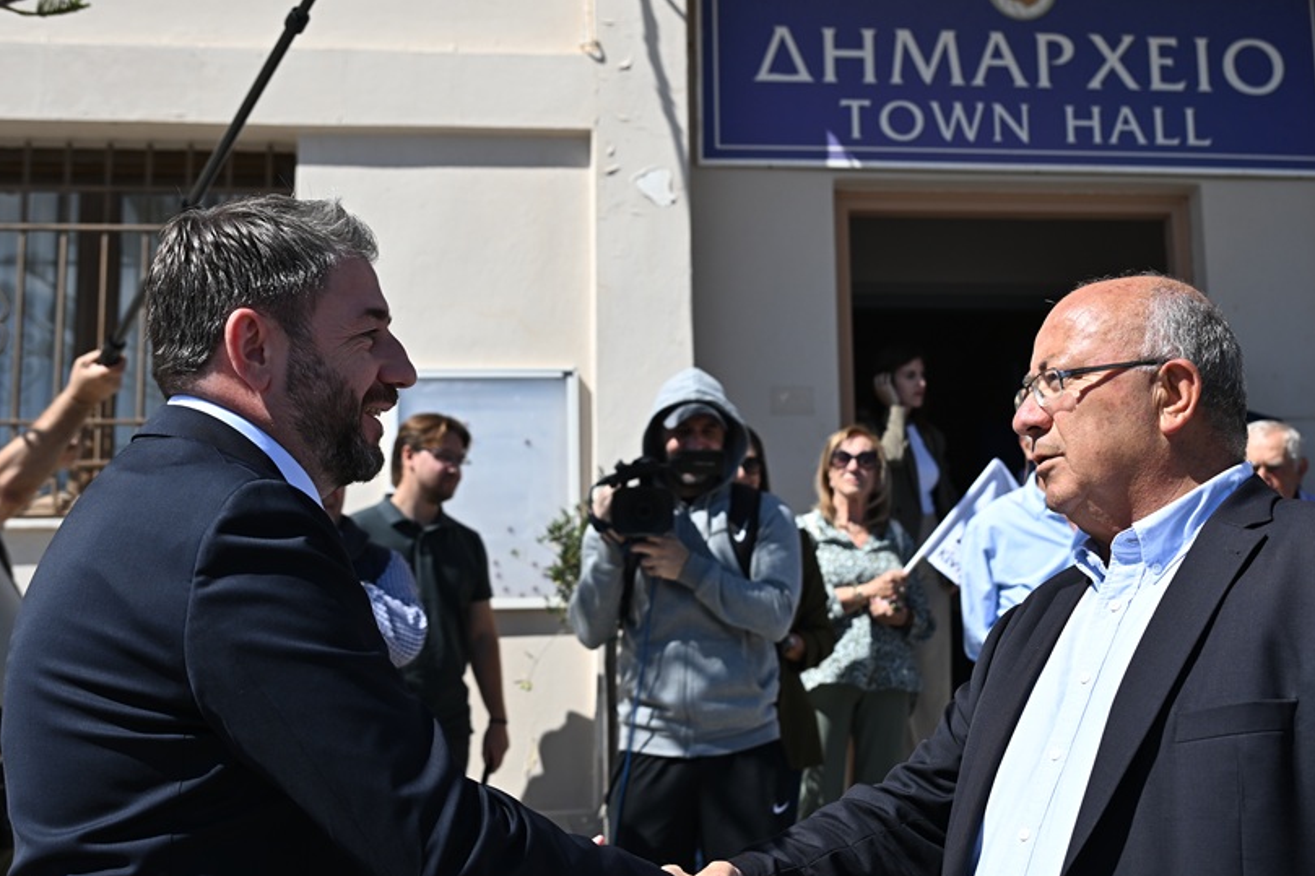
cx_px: 741
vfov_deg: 29.2
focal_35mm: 46
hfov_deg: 42.7
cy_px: 510
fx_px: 1680
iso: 100
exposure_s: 1/1250
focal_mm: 31
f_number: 4
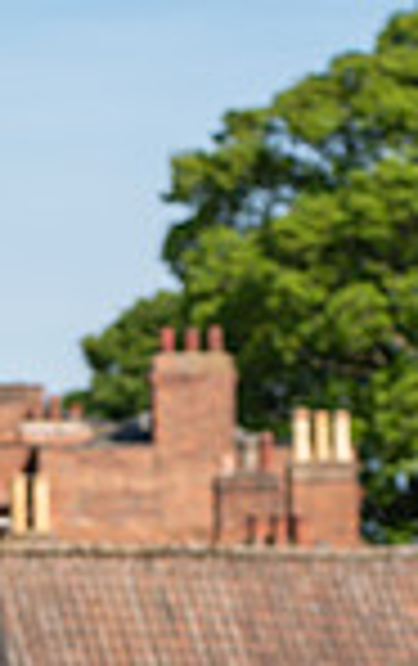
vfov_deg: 7.2
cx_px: -144
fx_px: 5284
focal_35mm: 291
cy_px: 763
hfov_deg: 4.5
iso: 100
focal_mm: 73
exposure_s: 1/1000
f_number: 3.5
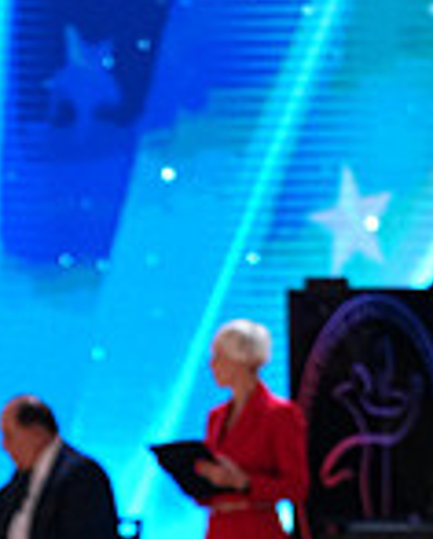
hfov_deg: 4.3
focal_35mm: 359
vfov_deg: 5.3
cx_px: 295
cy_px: 1016
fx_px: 5739
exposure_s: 1/400
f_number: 4
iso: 2500
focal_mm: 97
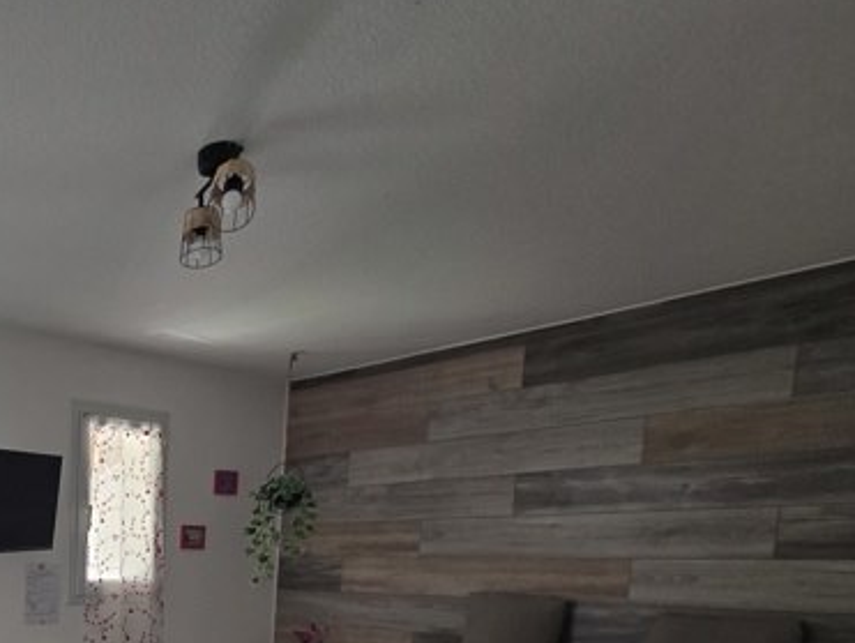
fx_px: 692
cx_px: -28
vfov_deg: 43.0
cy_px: 641
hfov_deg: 49.6
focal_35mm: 28
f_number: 2.2
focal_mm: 2.2
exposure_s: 1/60
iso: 100
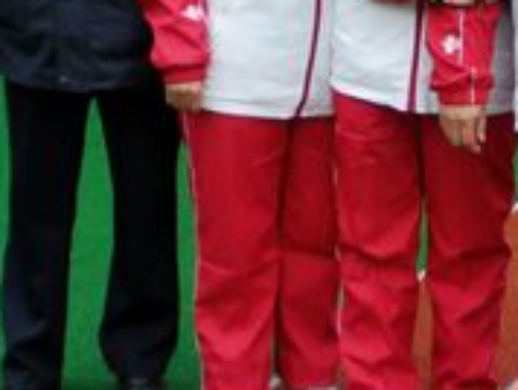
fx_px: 1918
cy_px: -38
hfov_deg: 15.0
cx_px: 585
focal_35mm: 128
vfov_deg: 11.4
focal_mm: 6.3
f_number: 3.1
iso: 100
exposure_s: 1/60
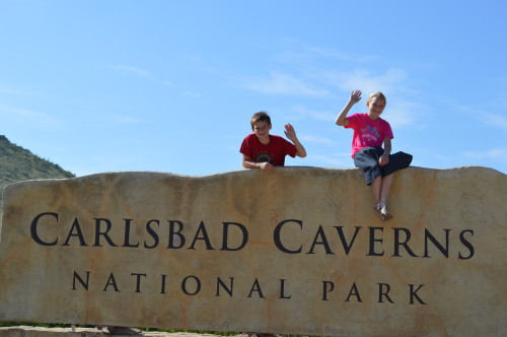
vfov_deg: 18.9
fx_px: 1013
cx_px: 254
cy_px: 168
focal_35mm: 72
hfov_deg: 28.1
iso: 100
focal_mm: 48
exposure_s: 1/250
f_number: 8
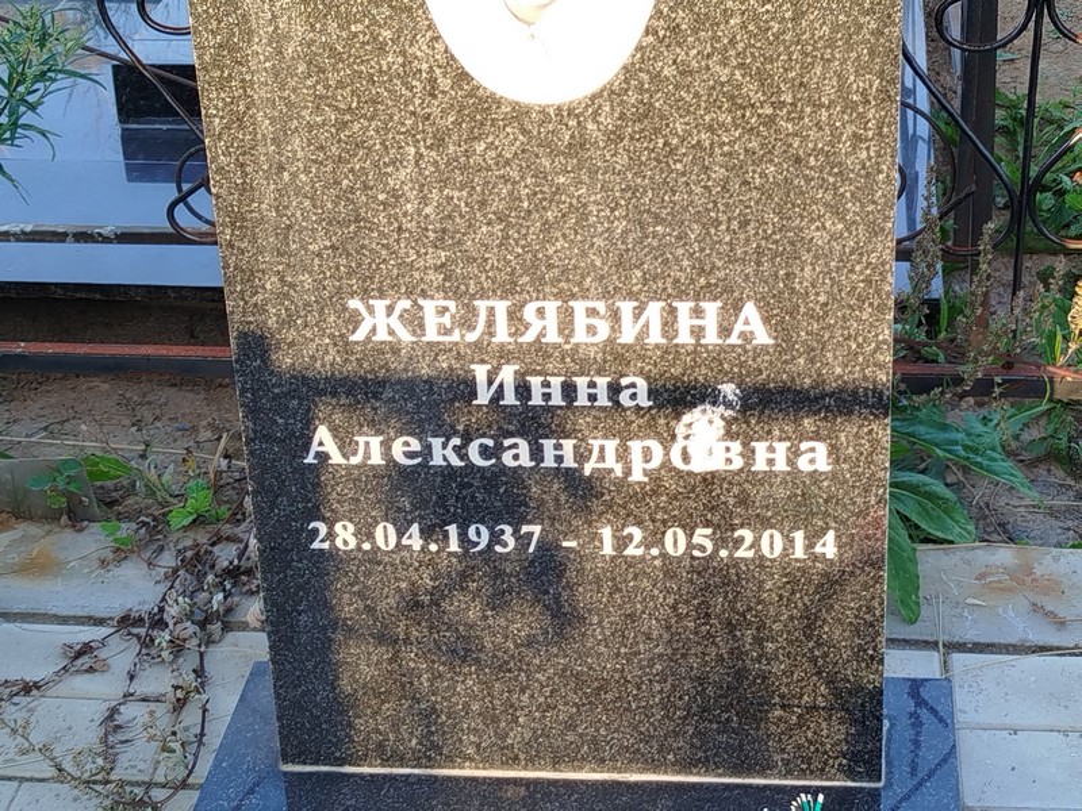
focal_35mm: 72
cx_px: 541
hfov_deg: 27.0
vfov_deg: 20.4
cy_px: 406
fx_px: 2251
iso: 50
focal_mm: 5.31
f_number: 1.7
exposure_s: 1/101
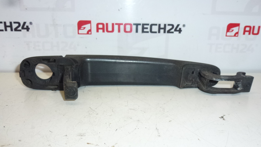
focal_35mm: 33
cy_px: 91
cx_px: 132
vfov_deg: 35.5
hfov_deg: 59.5
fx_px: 228
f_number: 3.5
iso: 400
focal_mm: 5.4
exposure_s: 1/400
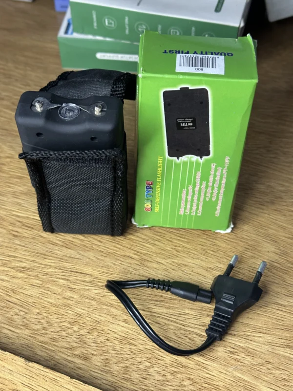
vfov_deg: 39.7
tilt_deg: -48.3
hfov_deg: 30.3
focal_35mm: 48
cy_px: 196
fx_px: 542
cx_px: 146
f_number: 1.78
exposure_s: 1/50
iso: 250
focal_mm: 6.86
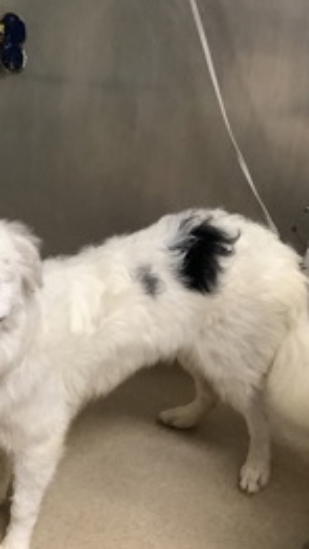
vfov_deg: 38.2
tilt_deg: -36.1
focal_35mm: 54
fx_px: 786
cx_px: 70
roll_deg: -2.2
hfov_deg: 22.0
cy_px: 353
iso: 320
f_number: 2.4
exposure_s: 1/40
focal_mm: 3.3
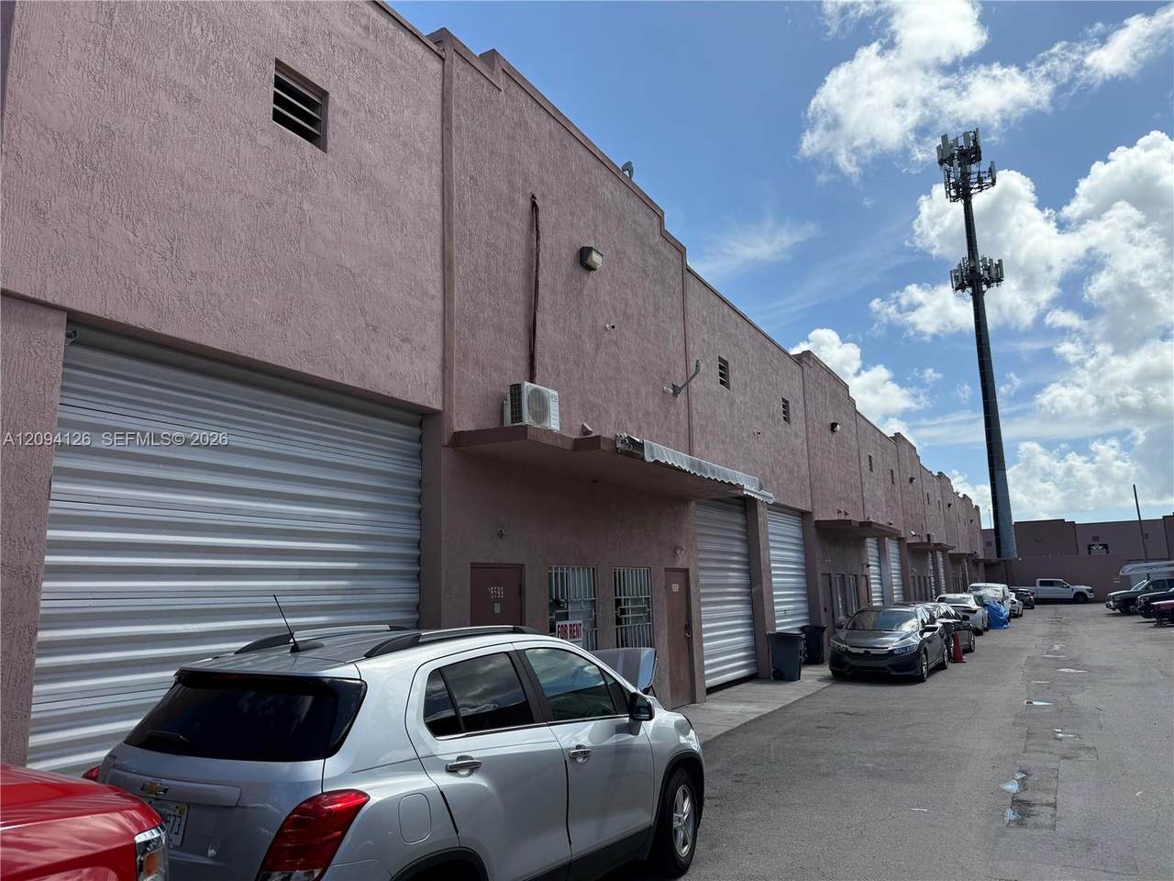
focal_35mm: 24
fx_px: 814
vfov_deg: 56.8
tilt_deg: +10.6
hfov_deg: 71.6
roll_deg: +1.1
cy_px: 440
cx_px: 587
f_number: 1.78
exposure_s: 1/7353
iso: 125
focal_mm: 6.76
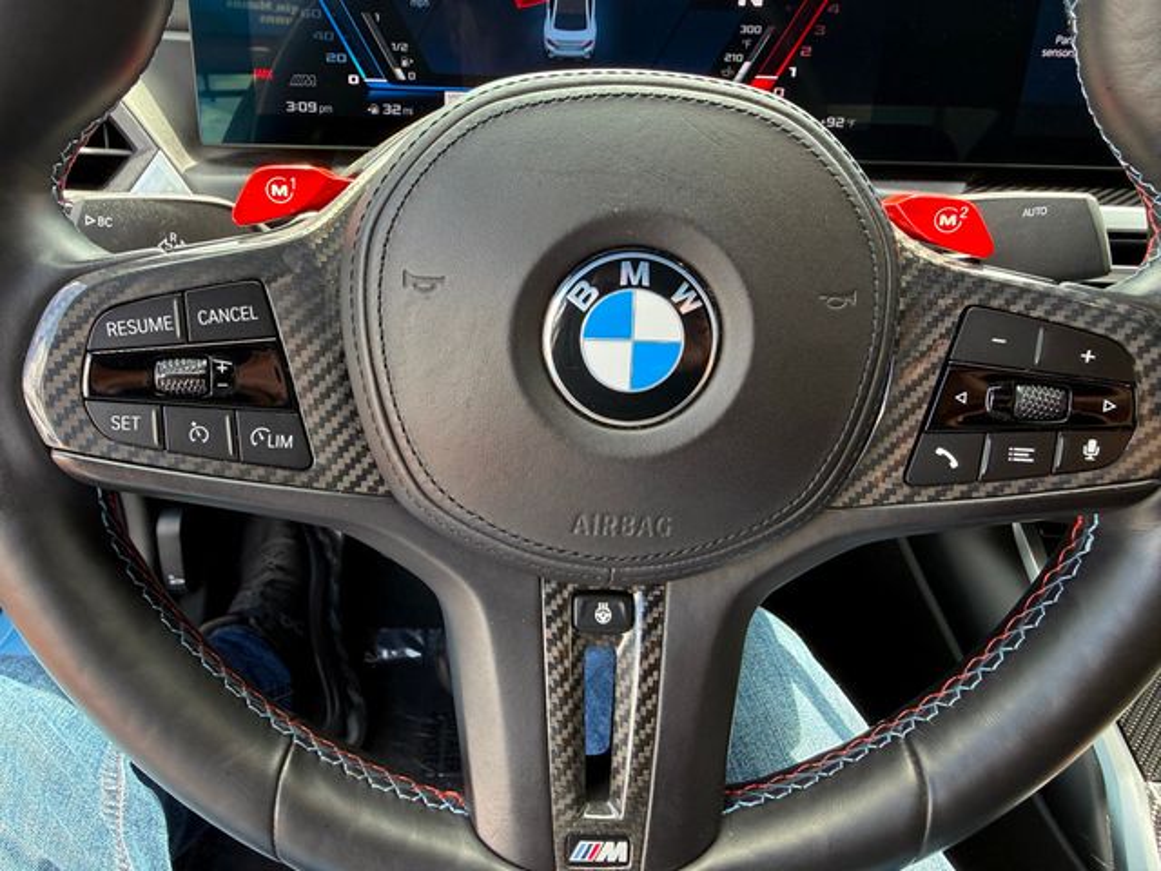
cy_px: 436
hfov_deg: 71.6
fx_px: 805
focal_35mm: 24
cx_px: 580
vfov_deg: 56.8
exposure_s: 1/99
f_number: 2.2
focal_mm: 2.22
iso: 80
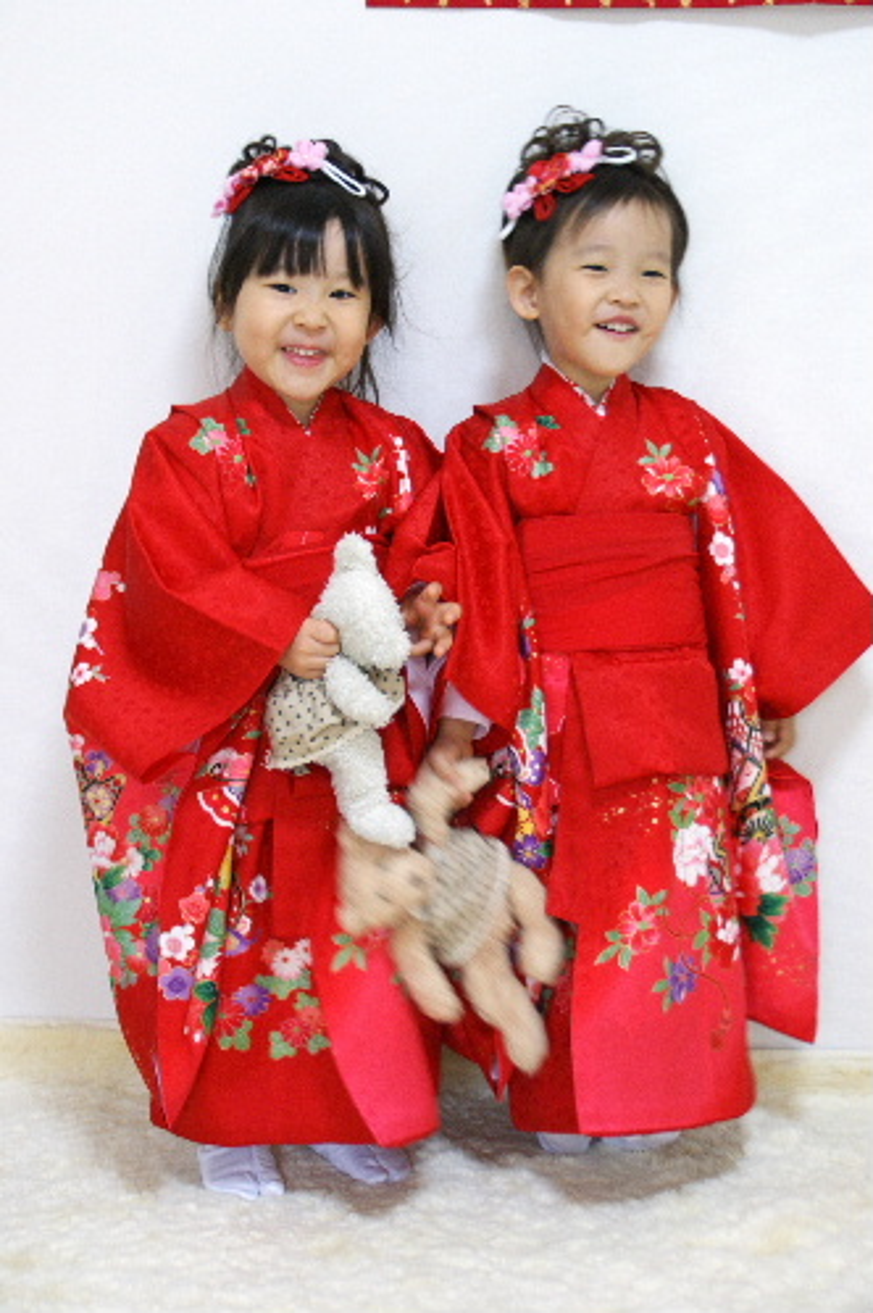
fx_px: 2185
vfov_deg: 33.4
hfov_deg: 22.6
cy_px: 656
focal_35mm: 60
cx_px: 436
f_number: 4.5
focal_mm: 40
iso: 400
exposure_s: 1/20
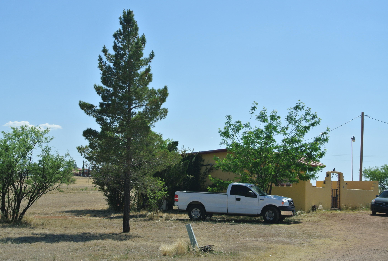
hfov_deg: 24.1
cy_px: 134
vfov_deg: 16.3
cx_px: 188
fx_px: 907
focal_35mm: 84
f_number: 5.6
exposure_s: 1/250
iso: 100
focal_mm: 30
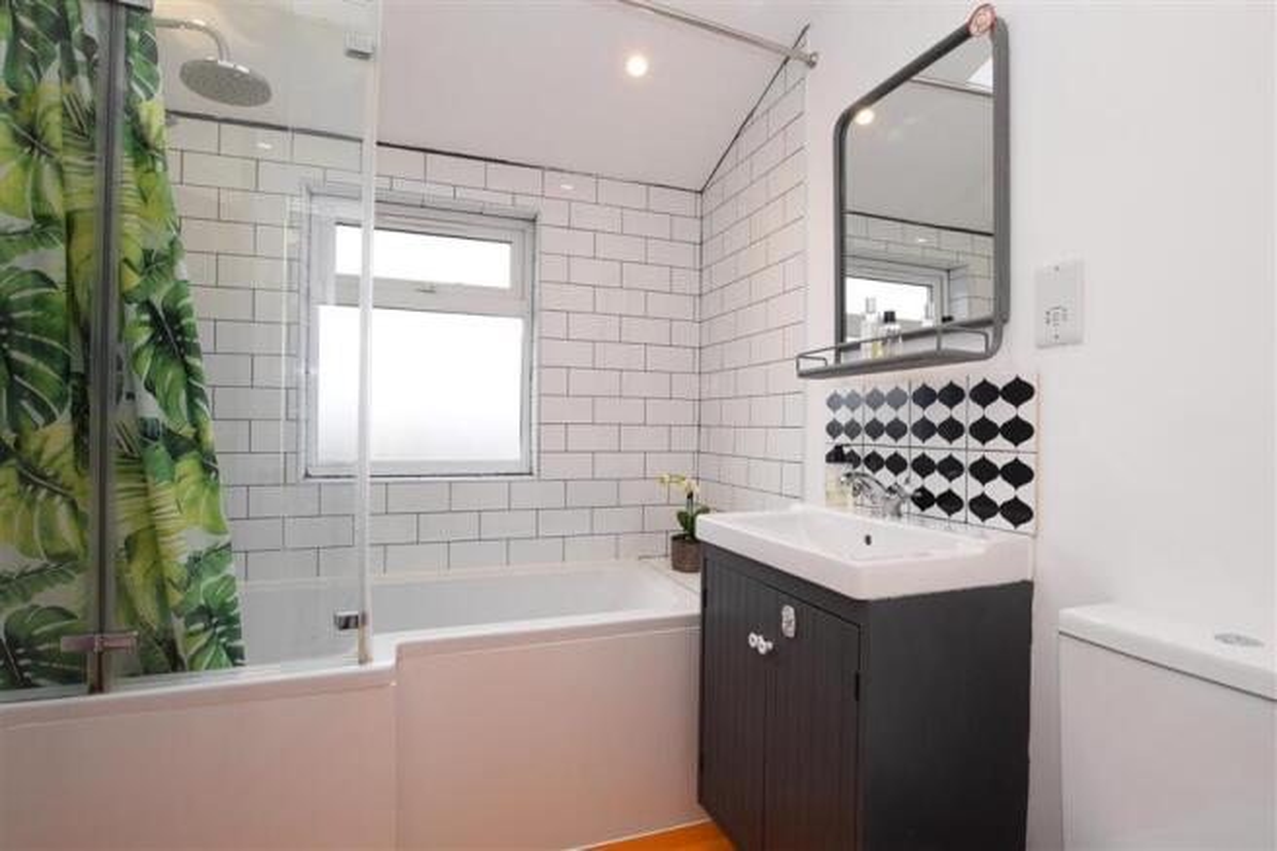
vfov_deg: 69.6
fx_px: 612
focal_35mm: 17
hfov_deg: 92.5
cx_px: 638
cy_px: 426
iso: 400
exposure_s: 1/50
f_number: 8
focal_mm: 11.5
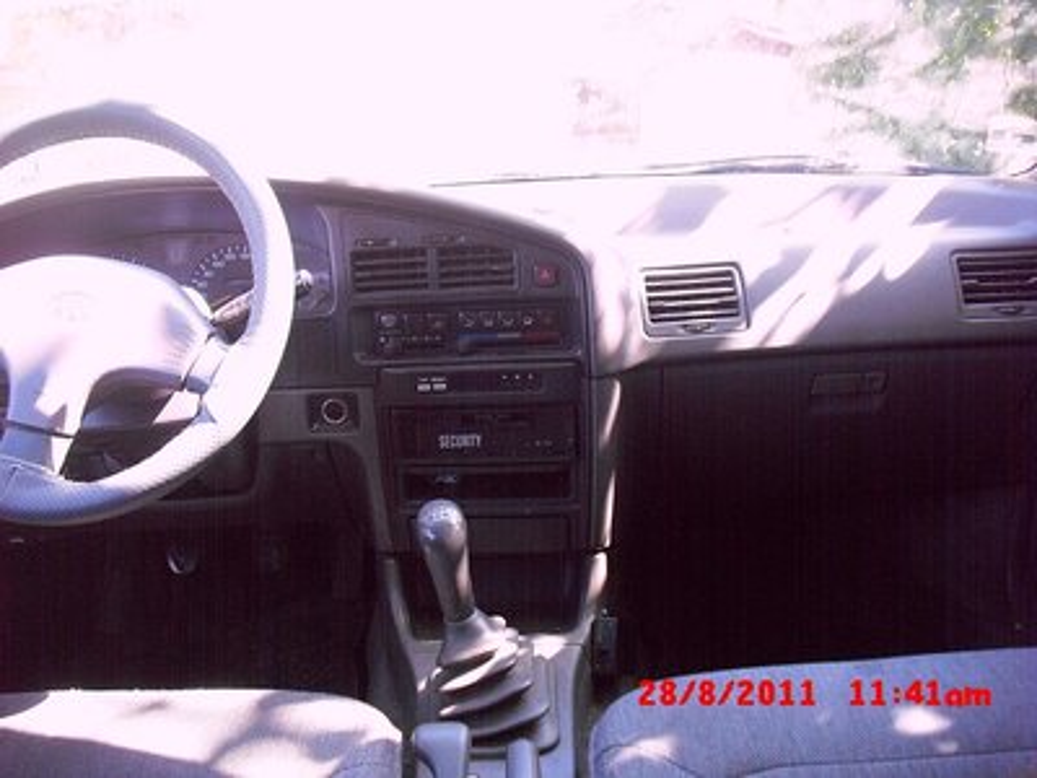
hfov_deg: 49.0
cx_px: 518
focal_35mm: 38
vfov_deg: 37.7
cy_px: 389
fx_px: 1138
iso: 400
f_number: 2.8
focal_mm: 6.2
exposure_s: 1/80
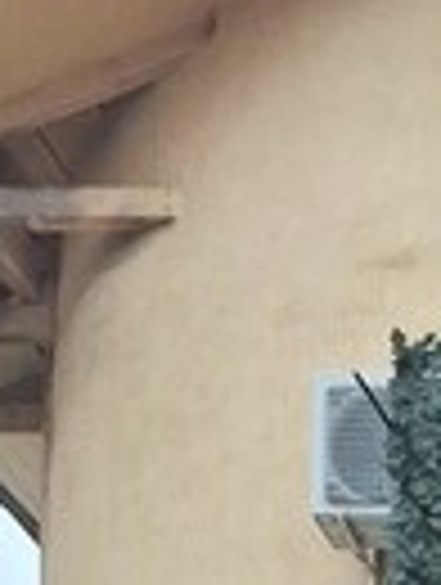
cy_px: 1602
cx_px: 1580
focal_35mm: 181
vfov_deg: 9.2
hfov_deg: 6.9
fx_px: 3065
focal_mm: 5.54
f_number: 1.8
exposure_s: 1/630
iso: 40
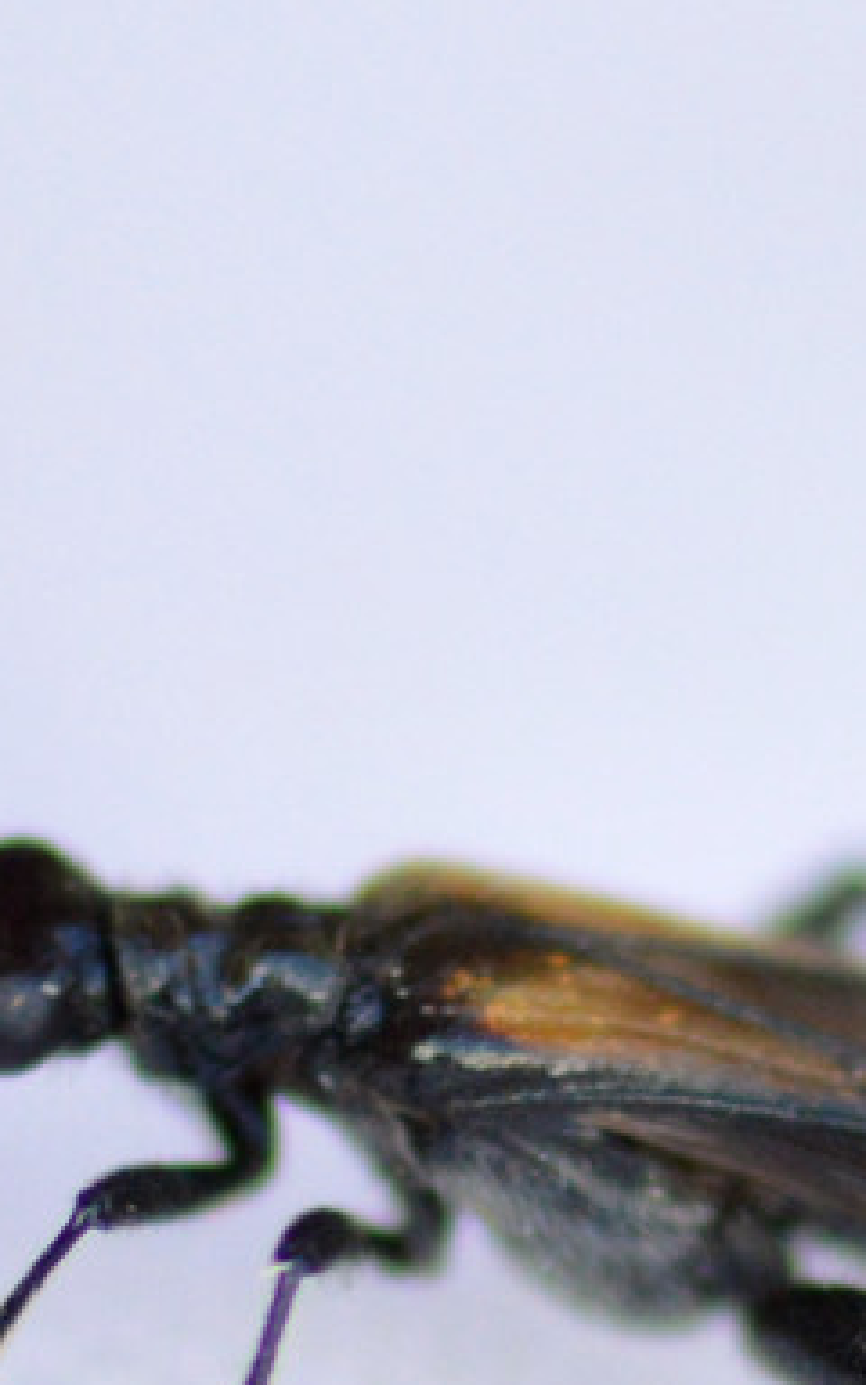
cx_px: 274
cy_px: 1122
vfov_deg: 5.5
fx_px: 14425
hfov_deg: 3.4
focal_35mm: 382
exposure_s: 1/500
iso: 800
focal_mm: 100
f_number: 7.1
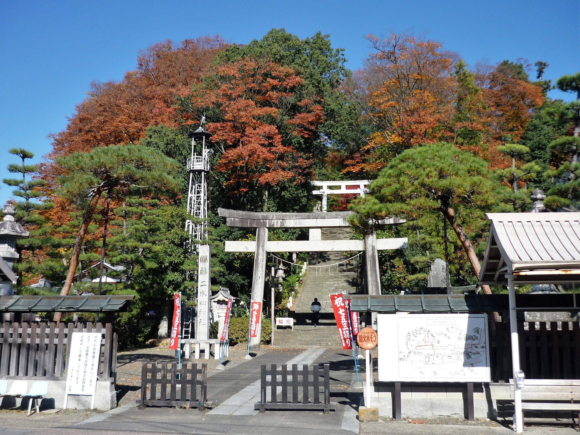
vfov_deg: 42.9
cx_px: 290
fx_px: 553
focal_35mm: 33
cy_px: 218
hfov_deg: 55.4
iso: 100
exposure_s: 1/160
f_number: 8
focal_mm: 5.5
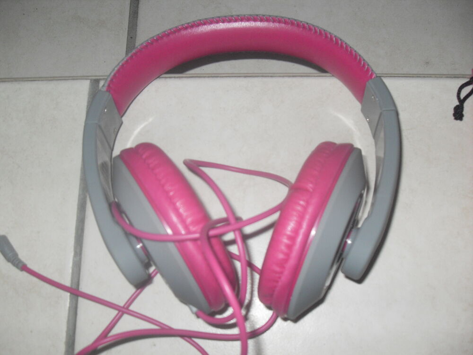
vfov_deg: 38.7
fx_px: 506
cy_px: 178
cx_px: 236
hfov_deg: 50.1
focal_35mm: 37
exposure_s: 1/45
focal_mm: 6.3
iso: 100
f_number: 2.8
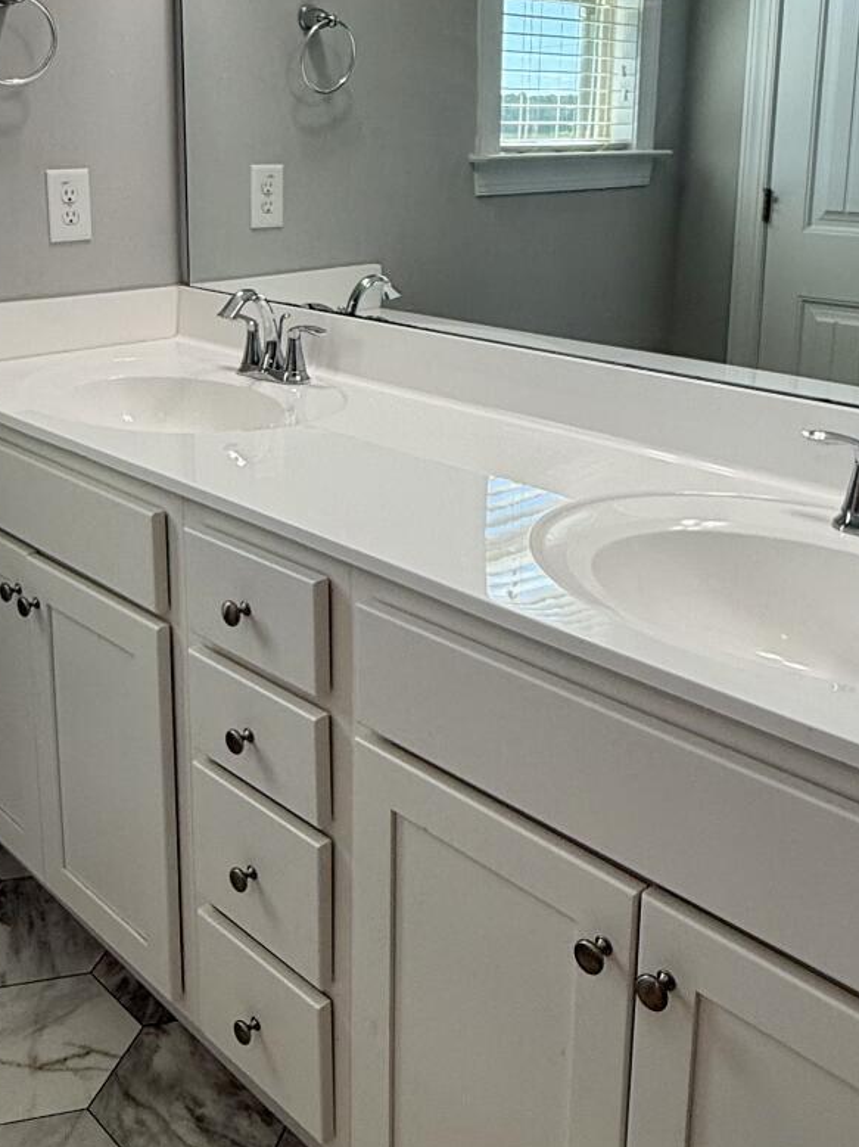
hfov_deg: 39.6
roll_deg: -0.9
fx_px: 1192
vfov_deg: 50.4
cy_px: 374
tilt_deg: -11.7
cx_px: 376
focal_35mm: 36
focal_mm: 2.22
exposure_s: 1/150
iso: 64
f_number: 2.2
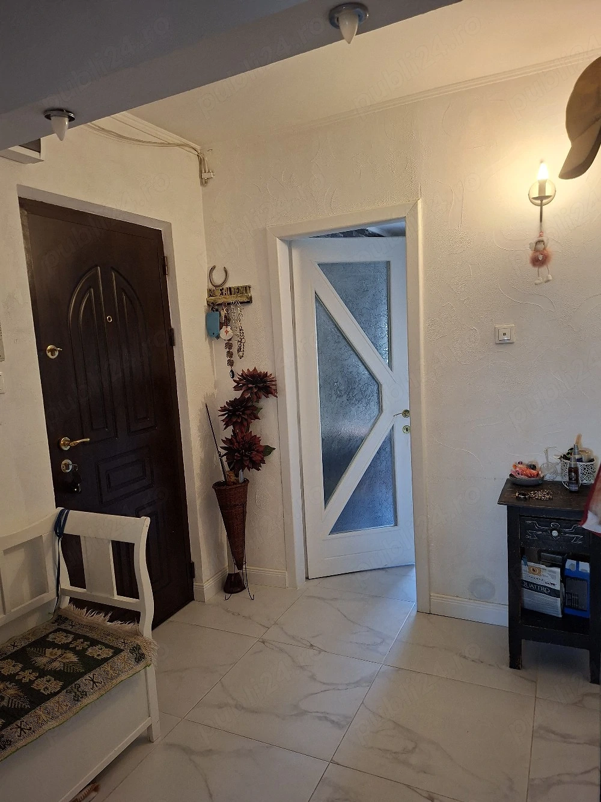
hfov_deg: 58.9
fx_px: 532
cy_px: 401
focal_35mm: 23
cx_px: 300
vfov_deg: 73.9
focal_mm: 5.54
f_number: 1.8
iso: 250
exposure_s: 1/60.2
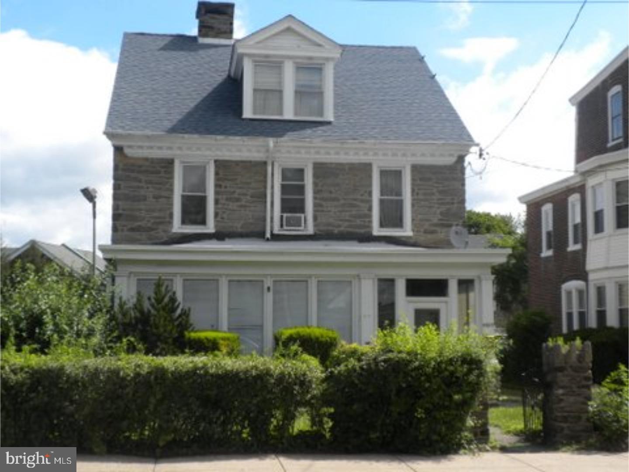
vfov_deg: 28.0
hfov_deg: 36.8
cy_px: 236
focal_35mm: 52
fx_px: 945
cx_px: 314
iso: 70
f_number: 4.3
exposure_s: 1/508
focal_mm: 9.1
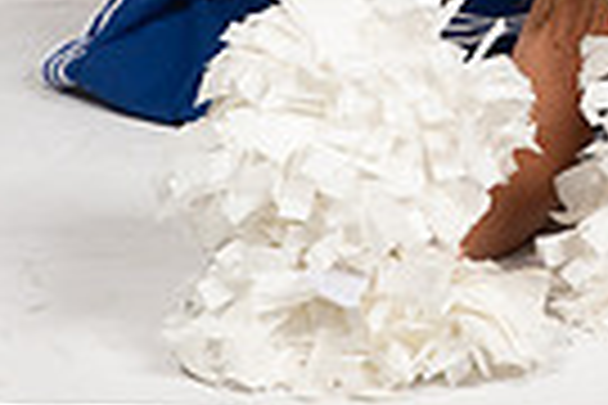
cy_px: -508
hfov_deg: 8.8
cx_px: 585
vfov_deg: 5.7
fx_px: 3952
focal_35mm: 234
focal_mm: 70
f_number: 7.1
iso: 200
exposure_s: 1/500
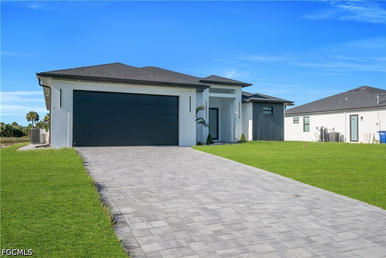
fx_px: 322
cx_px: 193
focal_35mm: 30
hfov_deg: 61.9
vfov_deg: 43.6
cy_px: 129
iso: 100
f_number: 8
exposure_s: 1/320
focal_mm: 20
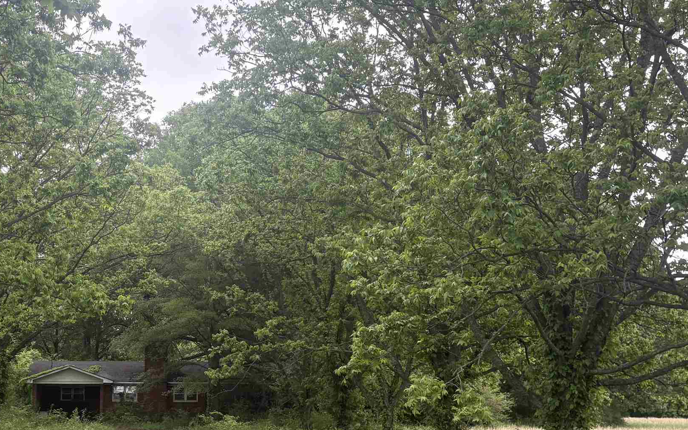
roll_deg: +0.1
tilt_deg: +6.3
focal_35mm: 52
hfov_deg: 38.1
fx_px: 975
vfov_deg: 24.7
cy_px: 304
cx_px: 191
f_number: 1.6
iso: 64
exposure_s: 1/462
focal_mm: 5.96
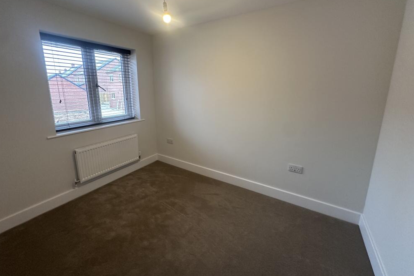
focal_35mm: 15
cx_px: 202
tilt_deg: -10.4
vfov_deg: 77.0
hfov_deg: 100.4
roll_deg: +0.6
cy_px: 121
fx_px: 173
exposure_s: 1/100
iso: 250
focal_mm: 2.22
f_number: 2.2
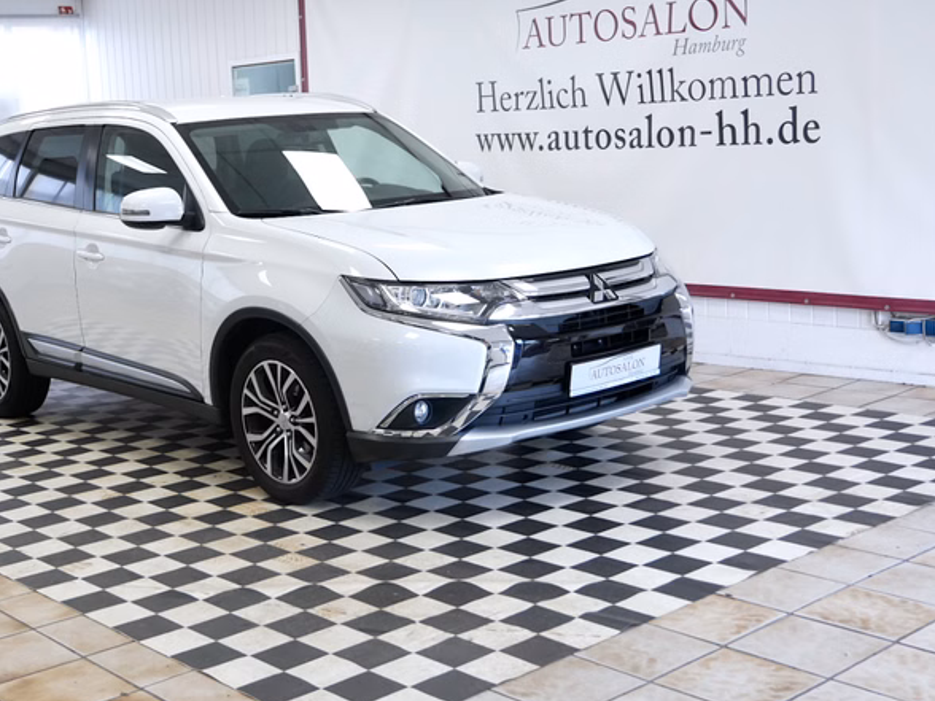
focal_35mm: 49
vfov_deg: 29.6
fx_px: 1324
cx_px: 318
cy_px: 270
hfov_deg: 38.5
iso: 320
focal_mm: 18
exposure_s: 1/60
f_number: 3.9
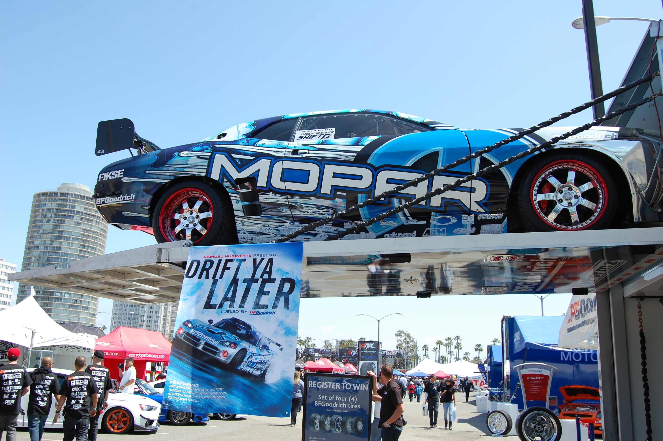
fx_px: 552
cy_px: 220
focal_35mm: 30
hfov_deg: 62.0
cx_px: 332
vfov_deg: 43.5
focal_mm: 20
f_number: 9
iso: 200
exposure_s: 1/320
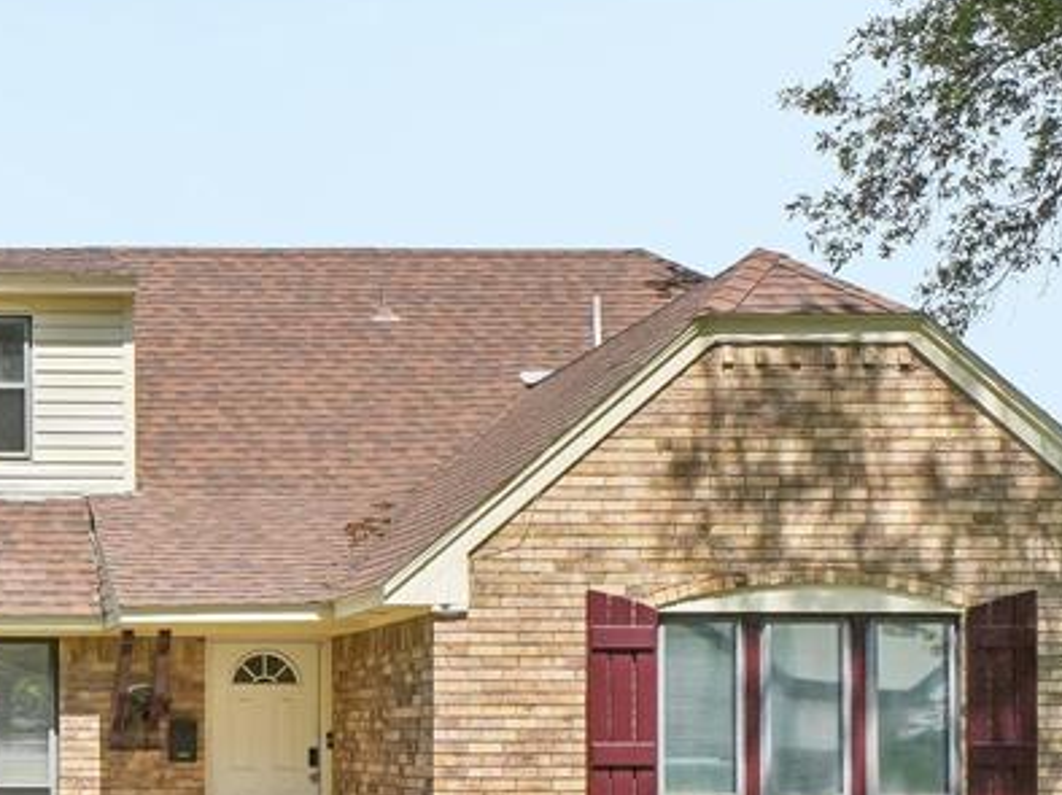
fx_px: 1840
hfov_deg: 30.0
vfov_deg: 24.4
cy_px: 404
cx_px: 3
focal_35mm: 60
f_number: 8
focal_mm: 16
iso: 400
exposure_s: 1/1600
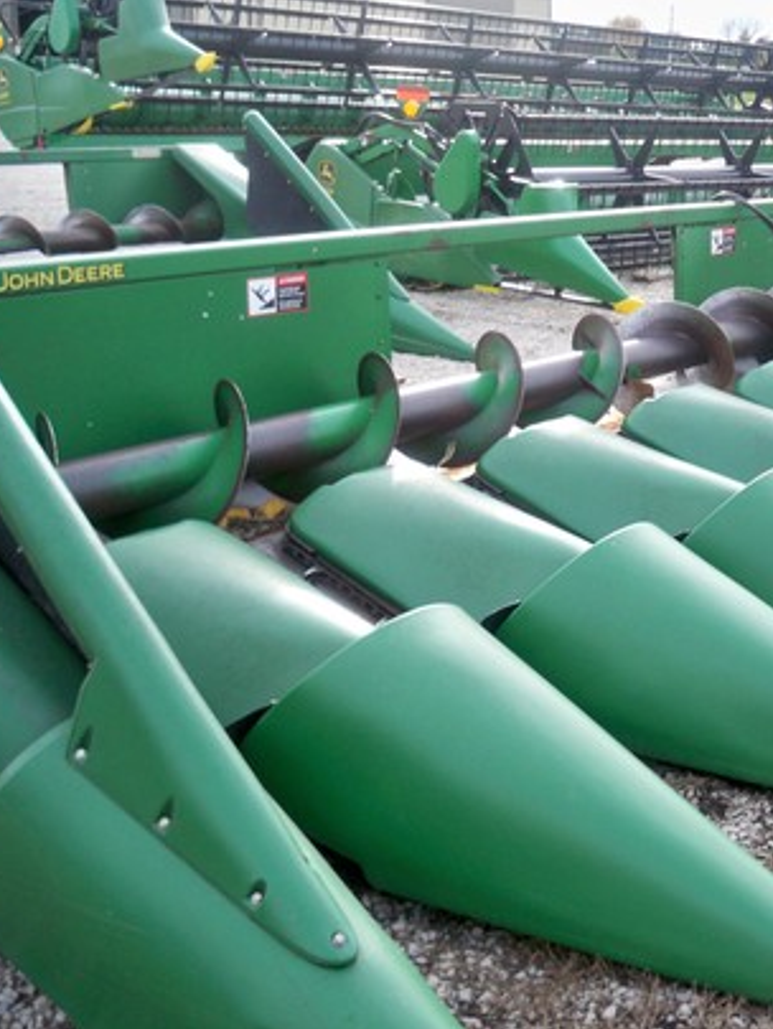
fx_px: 1399
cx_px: 613
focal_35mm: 47
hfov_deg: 30.2
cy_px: 516
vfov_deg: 40.4
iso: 80
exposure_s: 1/200
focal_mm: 6.3
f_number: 3.1
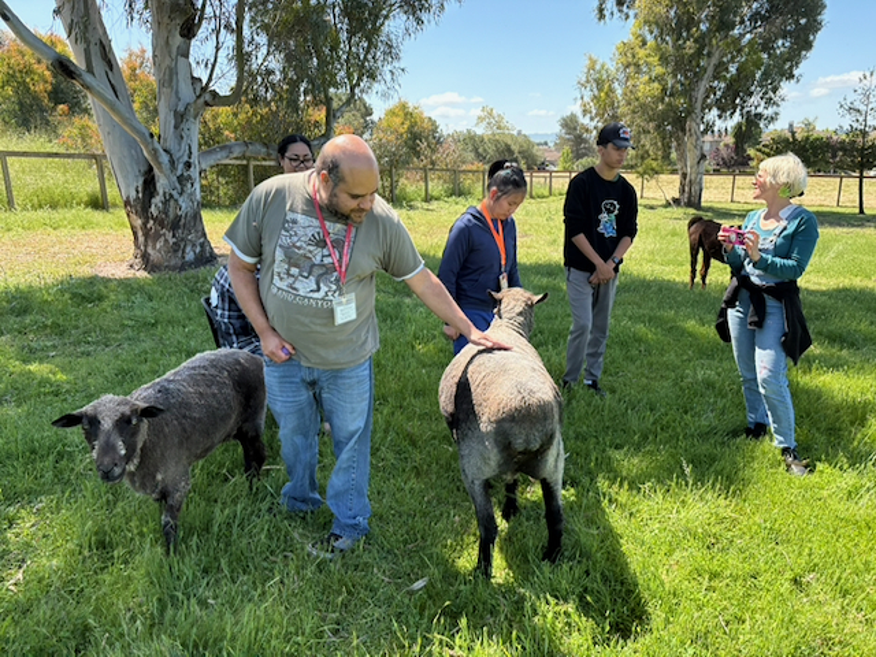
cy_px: 328
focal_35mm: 26
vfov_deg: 53.1
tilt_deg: -13.1
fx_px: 658
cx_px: 438
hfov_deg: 67.3
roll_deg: -1.0
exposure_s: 1/1048
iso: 64
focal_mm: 5.96
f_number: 1.6
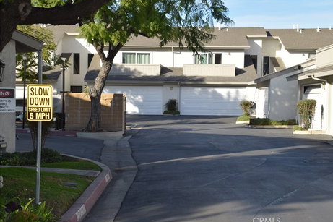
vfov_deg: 18.2
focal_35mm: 75
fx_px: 693
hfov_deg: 27.0
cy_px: 110
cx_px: 173
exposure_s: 1/200
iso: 100
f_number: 8
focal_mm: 48
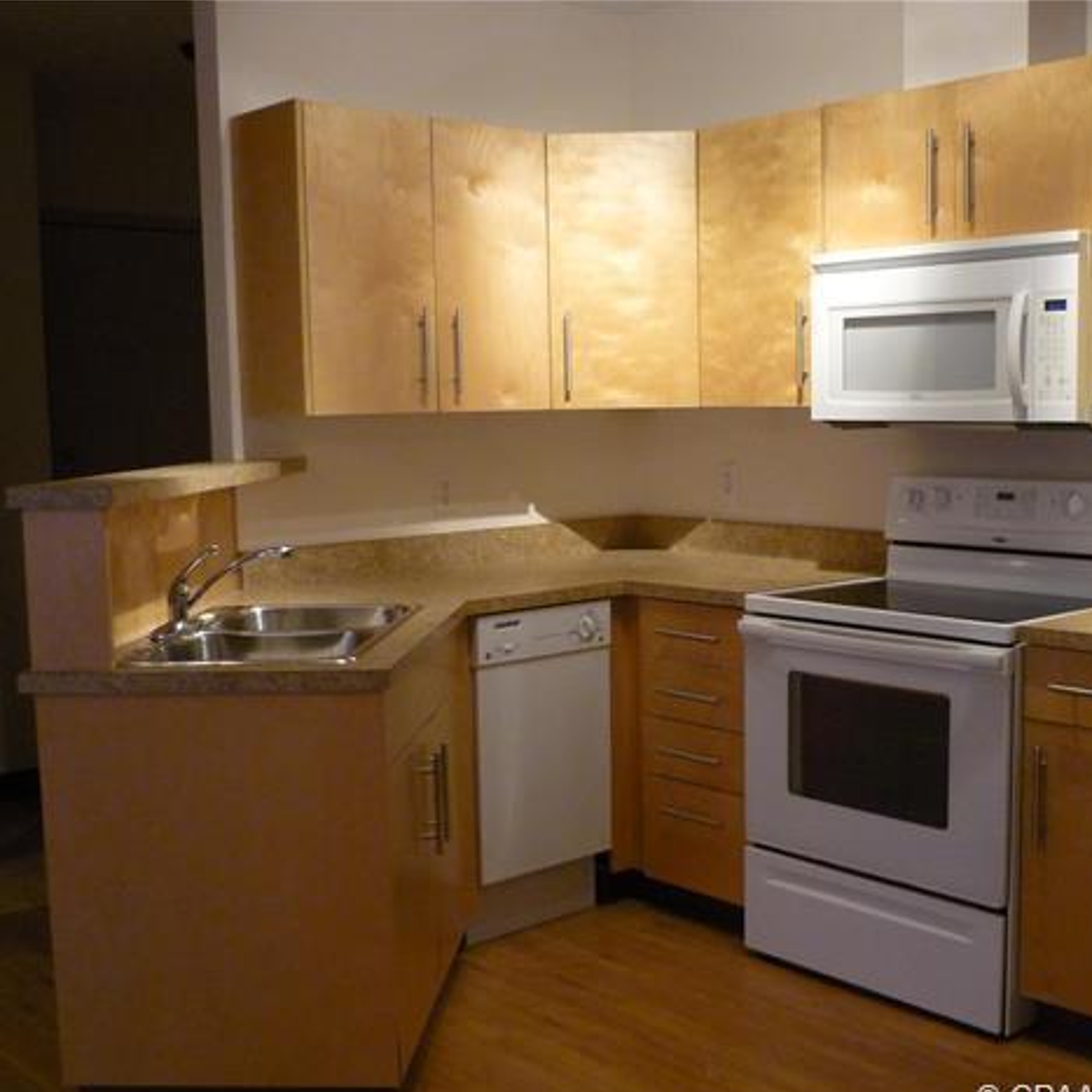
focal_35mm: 40
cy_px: 559
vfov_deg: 41.9
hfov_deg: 41.7
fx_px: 1428
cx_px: 636
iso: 400
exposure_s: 1/25
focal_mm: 5.5
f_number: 2.8
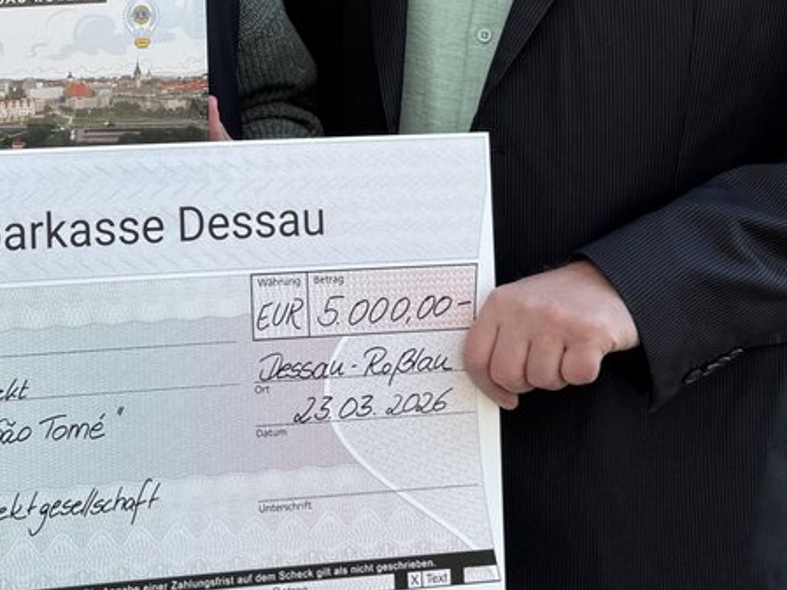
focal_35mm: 77
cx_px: -61
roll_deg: +1.3
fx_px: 1751
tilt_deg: -8.2
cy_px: 16
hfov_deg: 23.8
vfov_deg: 18.7
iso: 80
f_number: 1.78
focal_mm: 6.76
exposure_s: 1/792
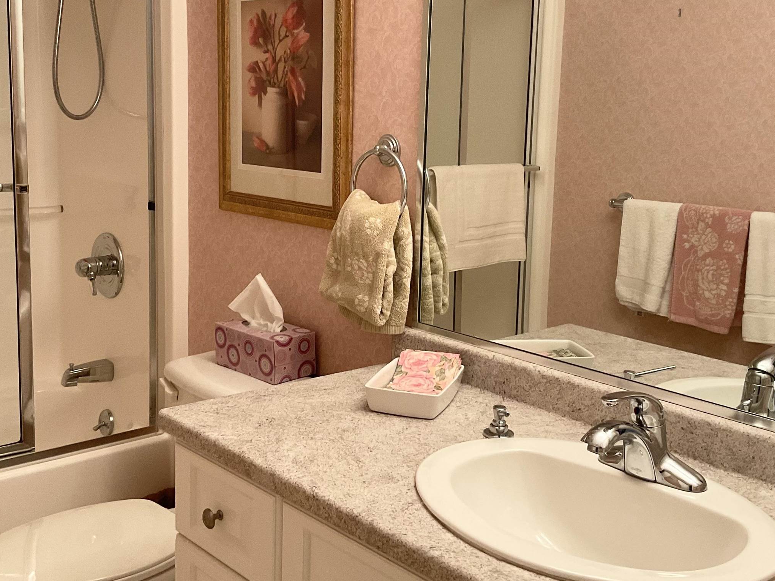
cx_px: 364
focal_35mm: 44
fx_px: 985
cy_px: 257
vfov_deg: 32.8
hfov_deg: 42.9
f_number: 1.8
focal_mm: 3
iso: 100
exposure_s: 1/60
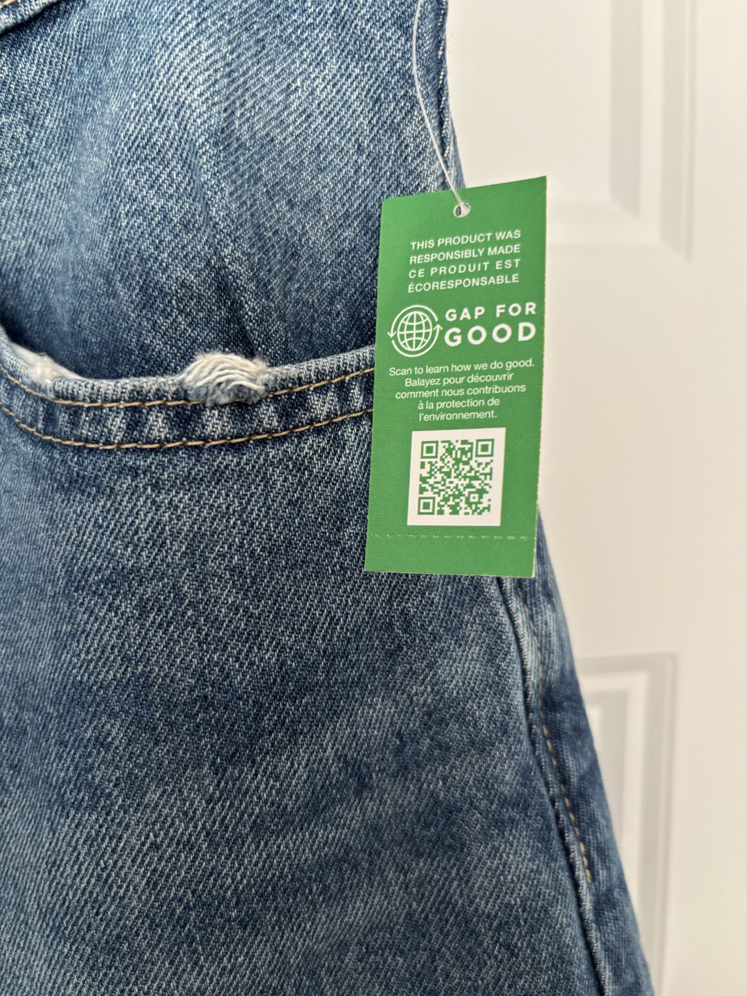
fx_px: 748
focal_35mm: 26
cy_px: 498
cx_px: 374
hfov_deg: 53.1
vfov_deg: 67.3
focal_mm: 5.96
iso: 125
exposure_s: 1/87
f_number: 1.6
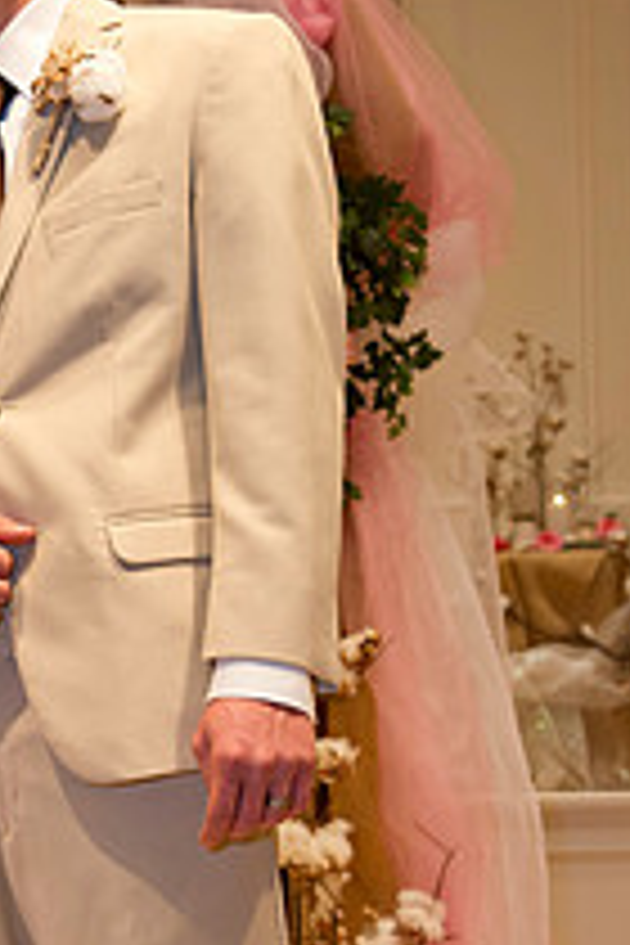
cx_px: -29
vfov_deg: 22.4
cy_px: 702
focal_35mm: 90
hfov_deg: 14.9
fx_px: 2362
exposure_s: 1/125
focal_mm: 42
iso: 1600
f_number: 4.5
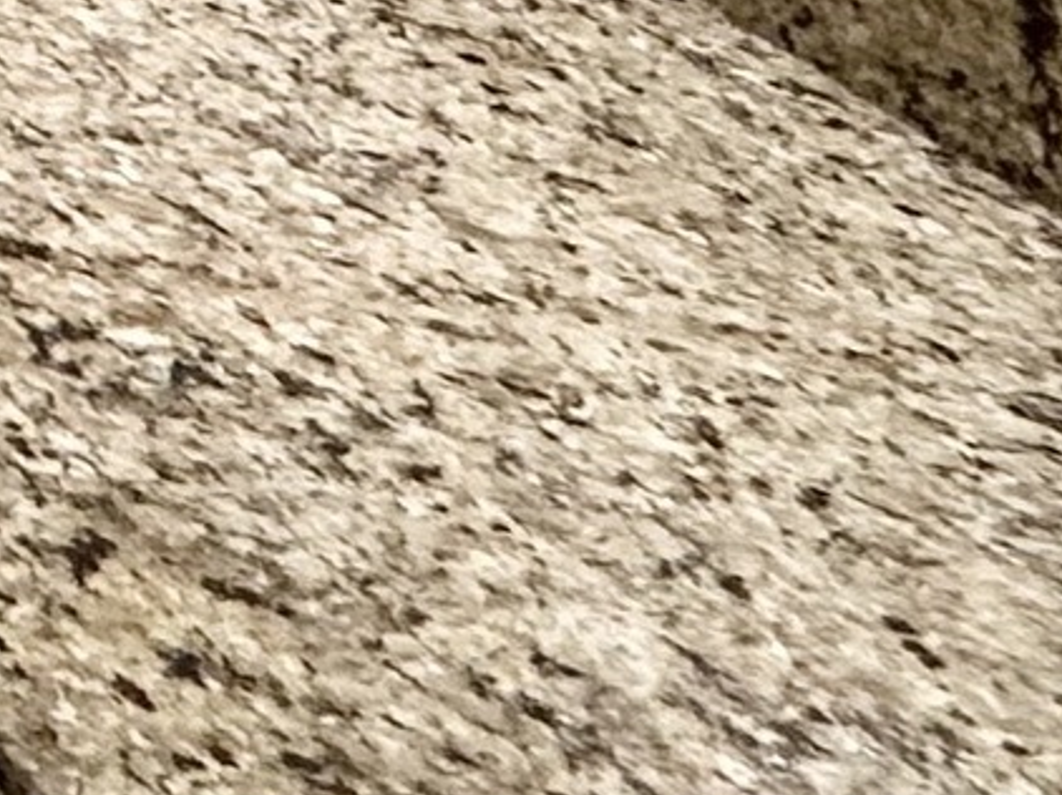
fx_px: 3128
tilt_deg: -0.6
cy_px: -1748
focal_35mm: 102
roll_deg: -0.2
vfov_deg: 9.9
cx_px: -2315
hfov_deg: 10.7
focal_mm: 2.22
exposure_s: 1/120
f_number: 2.2
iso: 160
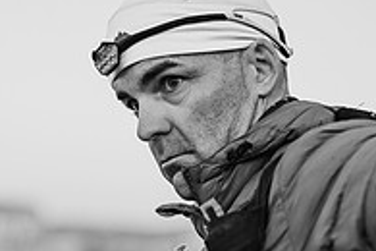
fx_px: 1556
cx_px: 154
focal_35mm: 149
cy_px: 225
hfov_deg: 13.8
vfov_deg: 9.2
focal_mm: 50
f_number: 1.4
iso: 160
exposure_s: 1/160
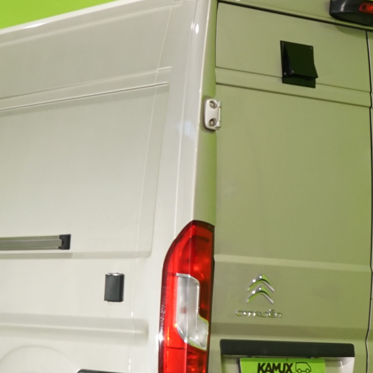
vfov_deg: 14.4
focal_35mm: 121
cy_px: 243
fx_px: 1475
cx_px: 133
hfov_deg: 14.4
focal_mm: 41
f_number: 5.6
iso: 1000
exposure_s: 1/30
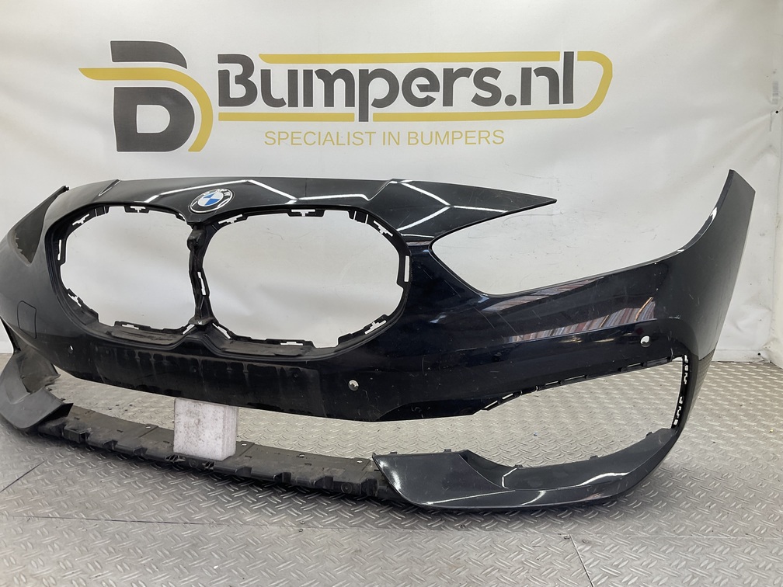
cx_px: 392
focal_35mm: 29
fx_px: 656
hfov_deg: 61.7
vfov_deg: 48.2
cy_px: 294
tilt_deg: -8.8
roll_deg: -1.9
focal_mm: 3
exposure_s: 1/105
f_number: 1.8
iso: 16
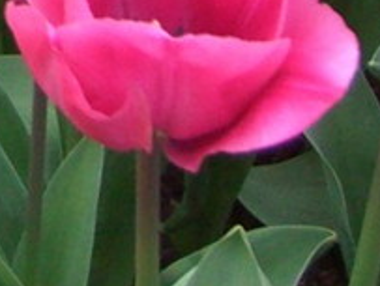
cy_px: -834
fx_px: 3288
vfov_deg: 4.6
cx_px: -565
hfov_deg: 6.3
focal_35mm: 299
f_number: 2.8
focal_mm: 7.9
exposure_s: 1/125
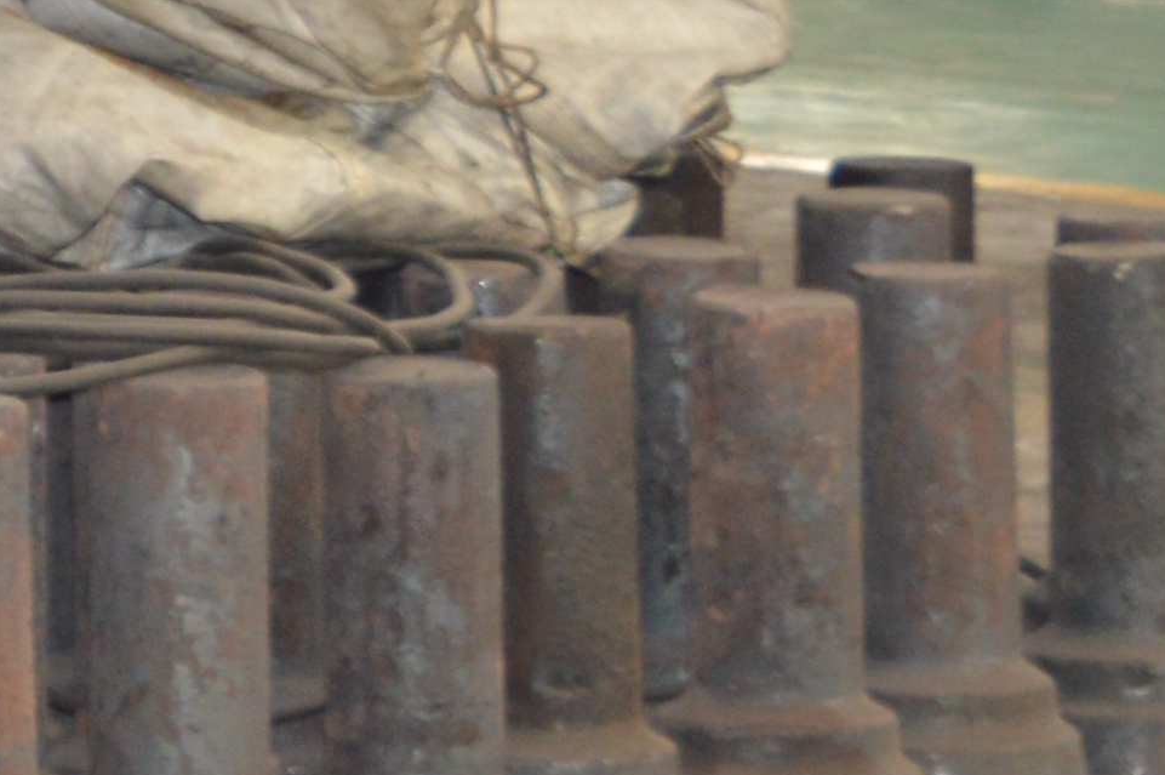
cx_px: -1829
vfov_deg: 5.2
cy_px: -371
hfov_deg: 7.3
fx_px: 8504
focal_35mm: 263
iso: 400
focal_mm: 28
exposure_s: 1/100
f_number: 4.2
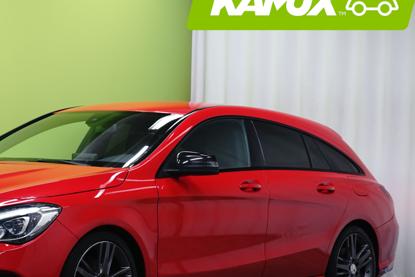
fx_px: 1303
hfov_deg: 18.0
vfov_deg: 12.1
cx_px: 103
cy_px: 175
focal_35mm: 113
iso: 500
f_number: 8
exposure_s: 1/6
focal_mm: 70
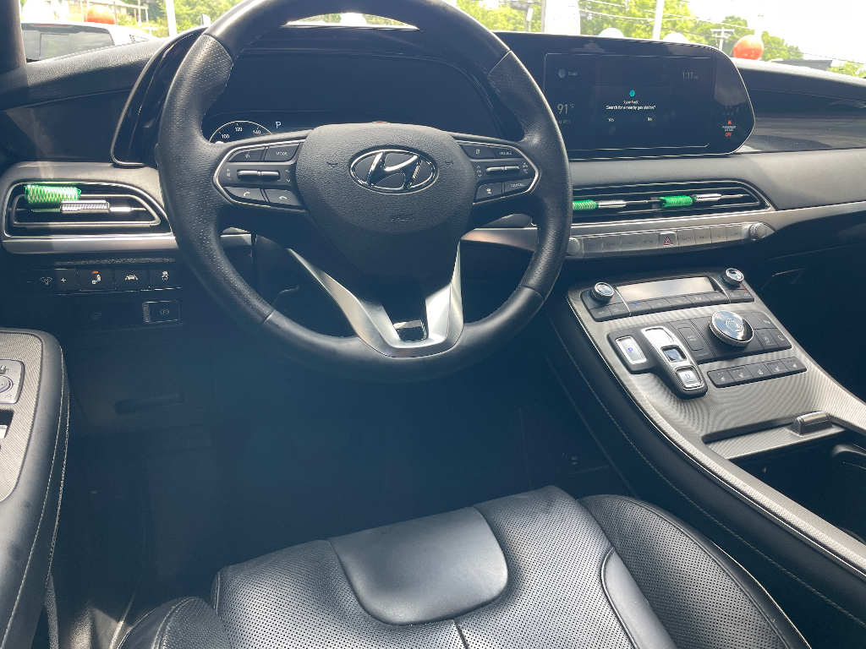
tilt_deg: -19.0
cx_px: 433
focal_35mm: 26
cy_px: 324
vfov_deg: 53.1
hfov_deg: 67.3
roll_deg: -1.7
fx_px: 650
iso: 50
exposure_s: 1/121
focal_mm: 4.2
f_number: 1.6
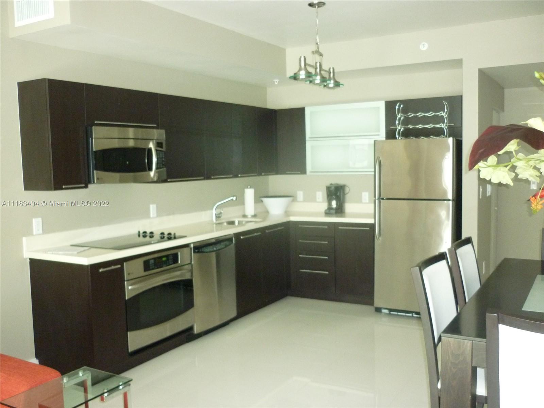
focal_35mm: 33
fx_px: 519
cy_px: 204
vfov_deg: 42.9
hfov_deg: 55.4
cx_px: 272
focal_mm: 5.5
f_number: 2.8
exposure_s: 1/30
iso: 400
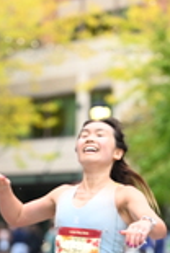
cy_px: 294
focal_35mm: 315
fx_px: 2221
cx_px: 78
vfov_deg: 6.5
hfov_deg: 4.4
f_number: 2.8
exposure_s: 1/1250
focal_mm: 89
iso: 1250
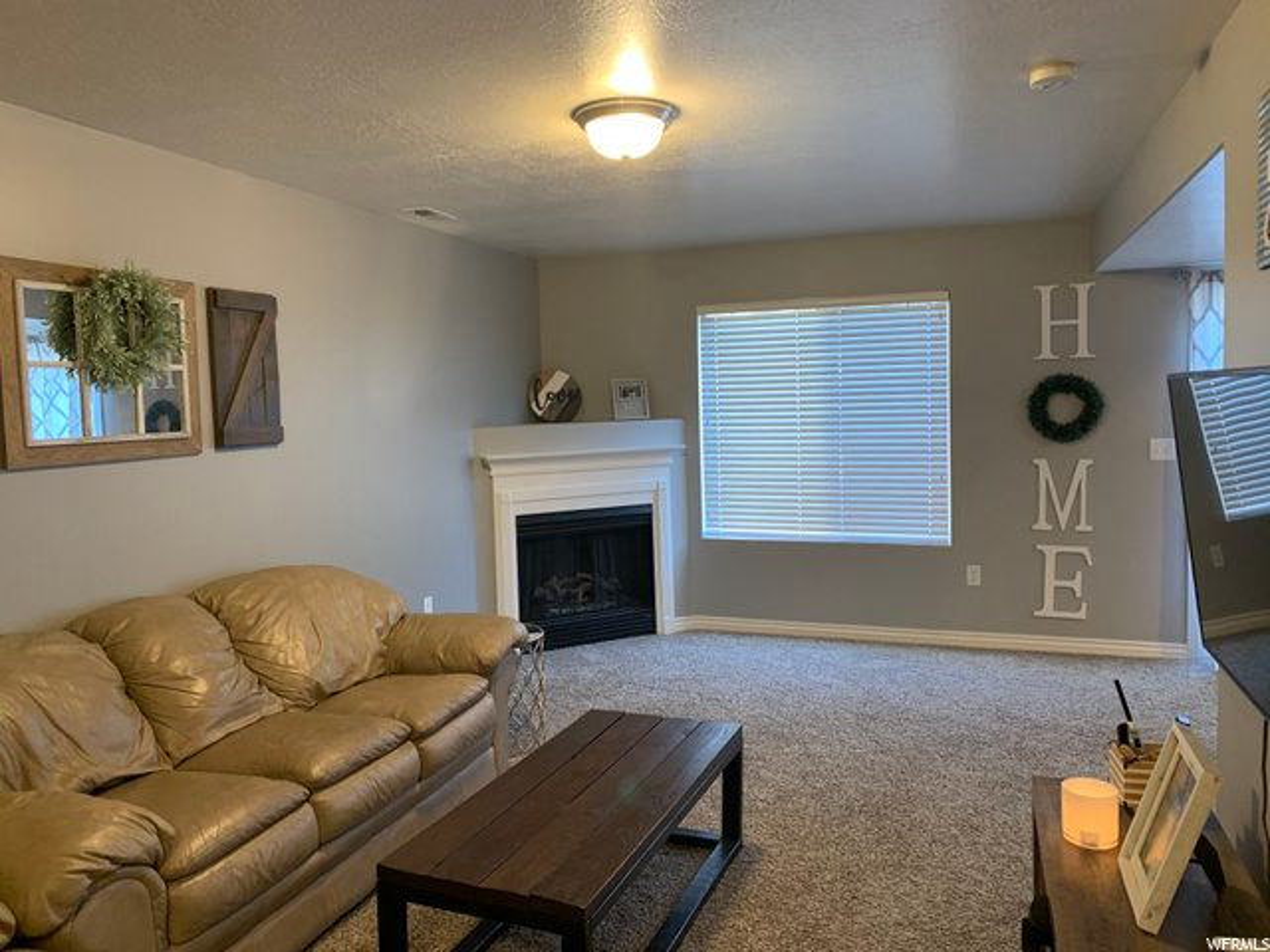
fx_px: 954
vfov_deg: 53.1
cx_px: 635
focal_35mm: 26
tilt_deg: -3.6
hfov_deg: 67.3
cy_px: 476
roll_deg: +1.1
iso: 200
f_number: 1.8
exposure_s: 1/60
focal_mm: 4.25
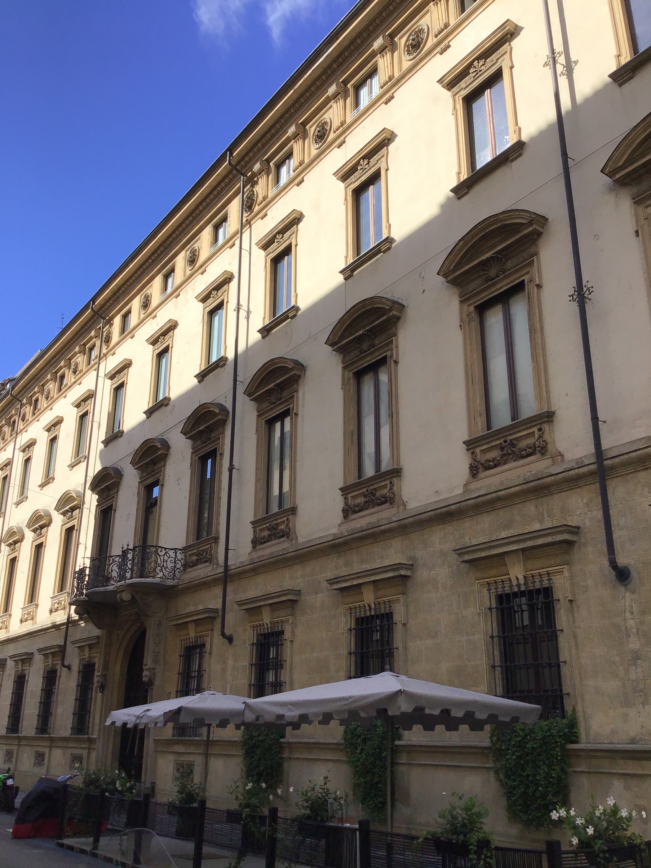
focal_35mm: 31
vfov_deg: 58.4
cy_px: 434
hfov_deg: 45.4
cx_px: 326
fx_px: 777
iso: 25
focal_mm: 3.3
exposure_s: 1/876
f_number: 2.4
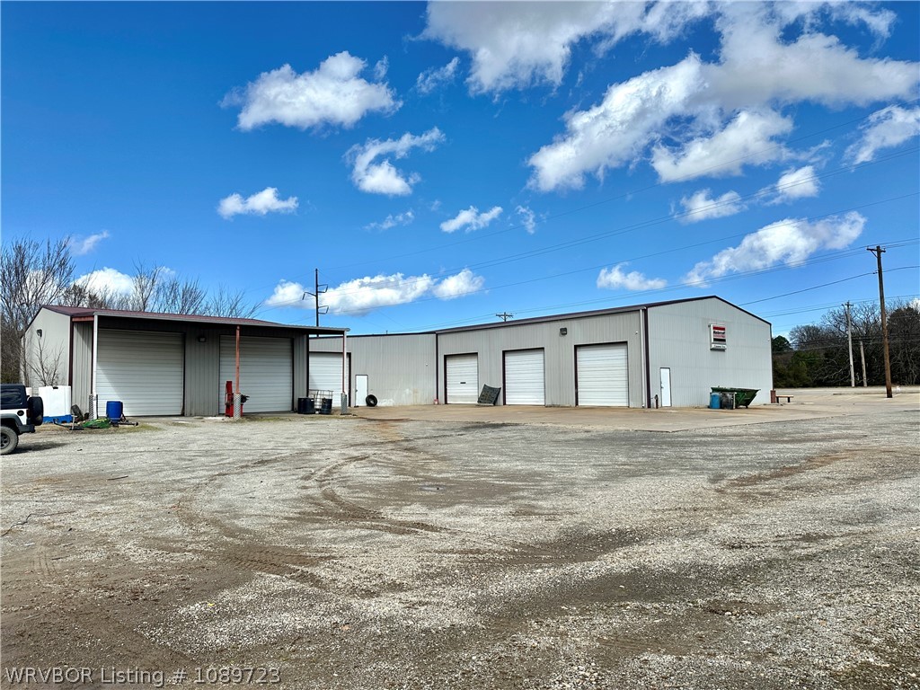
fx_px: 638
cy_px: 345
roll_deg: +0.2
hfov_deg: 71.6
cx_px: 460
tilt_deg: +3.6
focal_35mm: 24
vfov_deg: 56.8
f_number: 1.78
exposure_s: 1/5848
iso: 80
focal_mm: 6.86
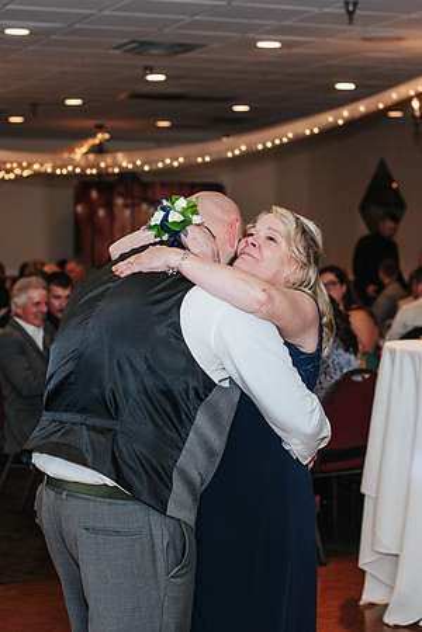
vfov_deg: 24.7
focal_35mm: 82
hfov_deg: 16.6
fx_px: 1448
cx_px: 194
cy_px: 285
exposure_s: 1/200
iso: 800
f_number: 3.2
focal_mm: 50
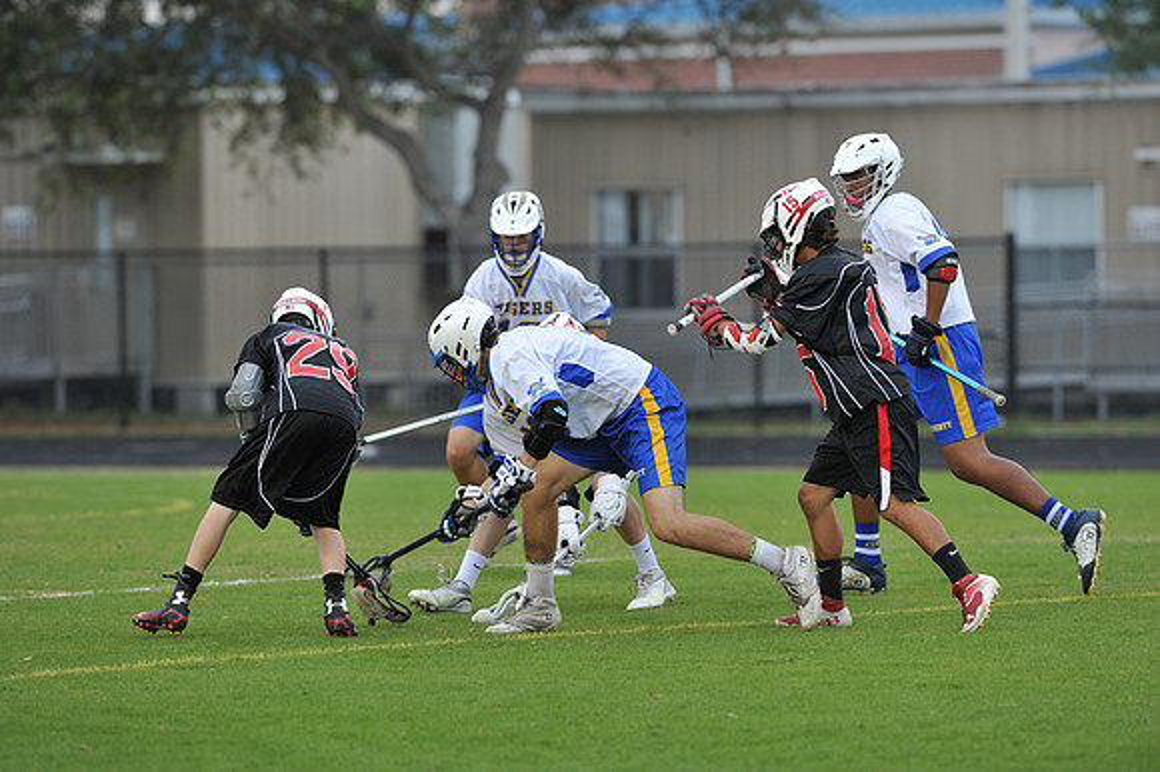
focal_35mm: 300
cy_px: 386
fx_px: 9661
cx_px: 580
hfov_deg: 6.9
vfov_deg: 4.6
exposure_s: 1/400
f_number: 5
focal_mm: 300
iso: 1250
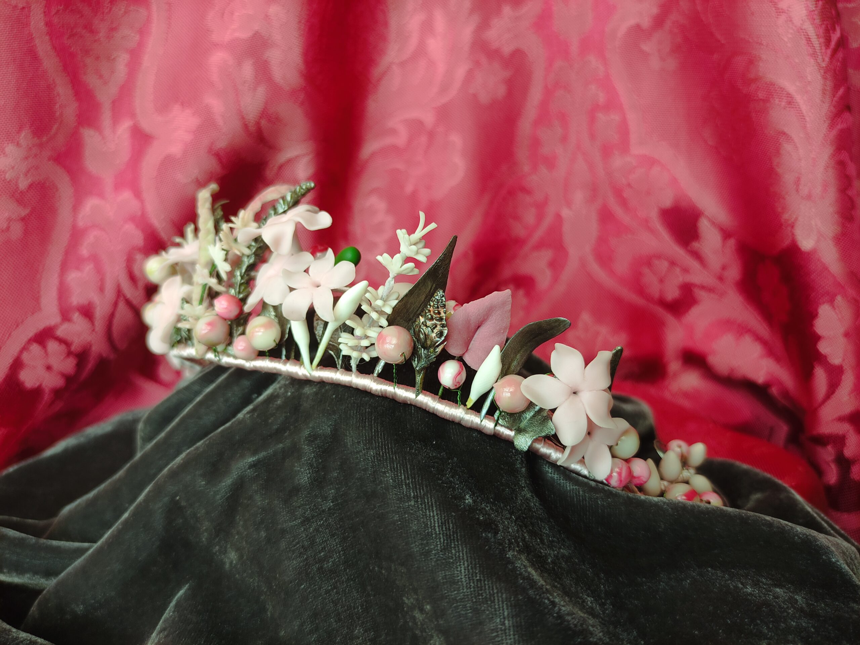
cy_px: 322
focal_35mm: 25
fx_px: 621
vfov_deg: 54.9
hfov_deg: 69.4
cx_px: 430
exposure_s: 1/50
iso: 213
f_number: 1.89
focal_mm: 5.43
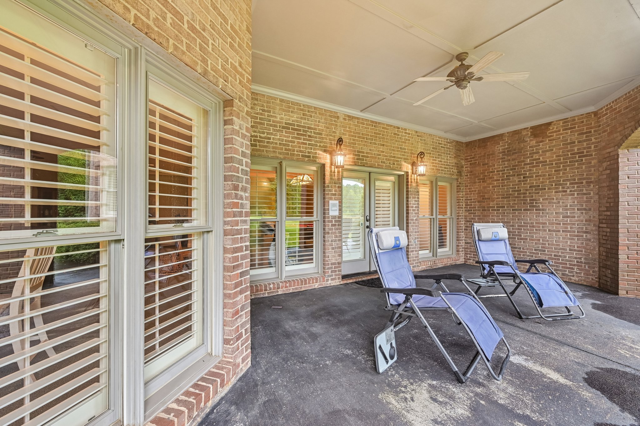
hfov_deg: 104.3
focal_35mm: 14
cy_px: 213
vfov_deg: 81.2
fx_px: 249
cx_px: 320
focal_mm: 14
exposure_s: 1/10
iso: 400
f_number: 8
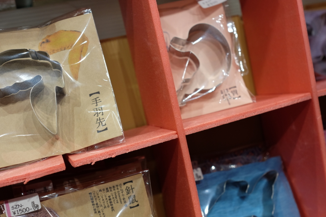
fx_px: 398
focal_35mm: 44
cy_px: 135
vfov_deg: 30.4
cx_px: 169
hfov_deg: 44.5
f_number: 3.6
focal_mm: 23
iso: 800
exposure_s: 1/60
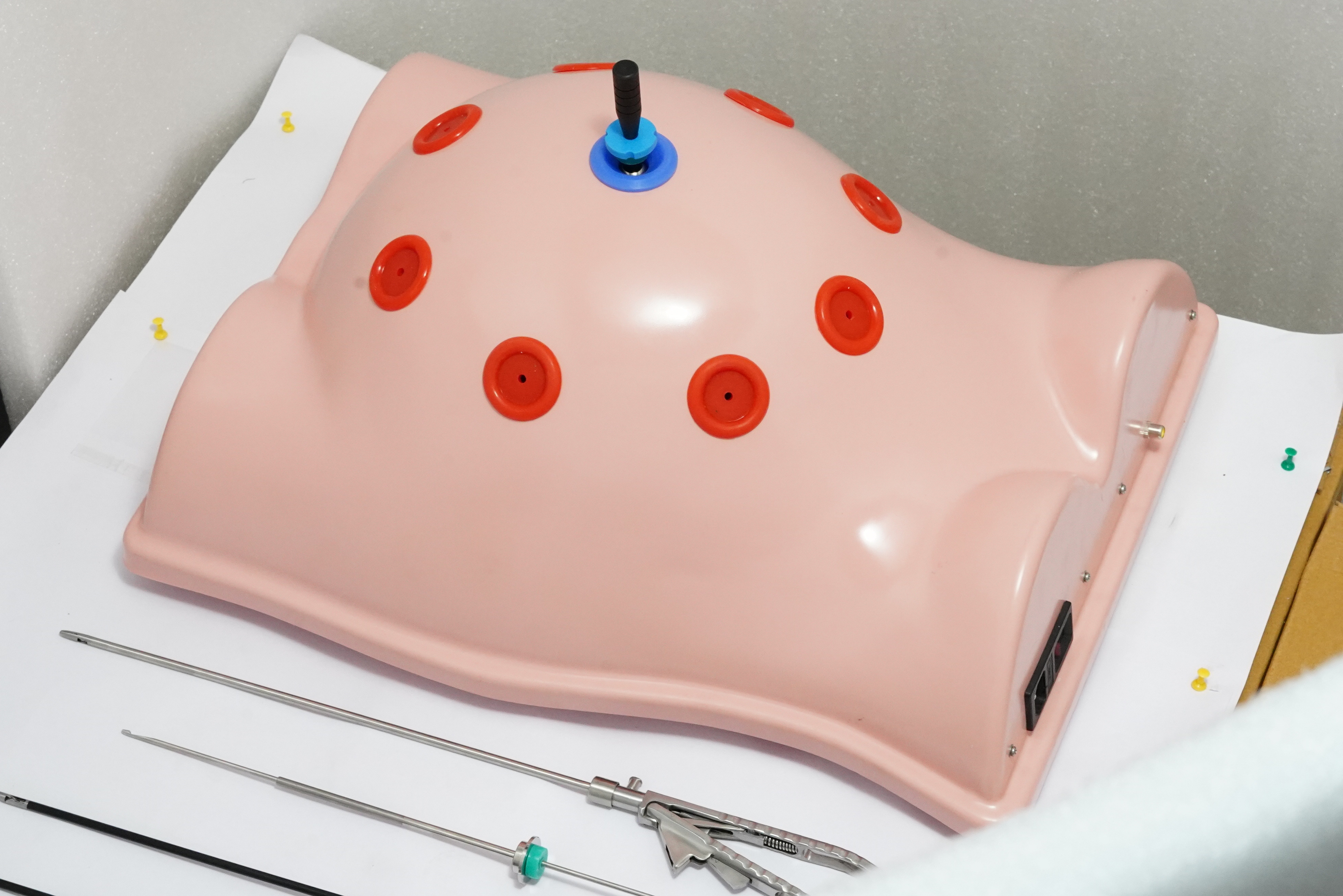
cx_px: 672
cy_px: 448
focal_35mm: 75
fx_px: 2798
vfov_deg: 18.2
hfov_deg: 27.0
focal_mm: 50
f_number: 13
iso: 5000
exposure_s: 1/40
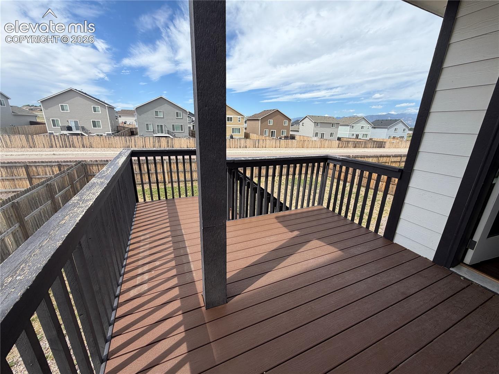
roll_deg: -1.4
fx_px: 202
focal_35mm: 14
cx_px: 250
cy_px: 187
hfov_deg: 102.1
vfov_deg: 85.7
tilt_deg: -16.1
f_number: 2.2
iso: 25
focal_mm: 2.22
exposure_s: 1/770
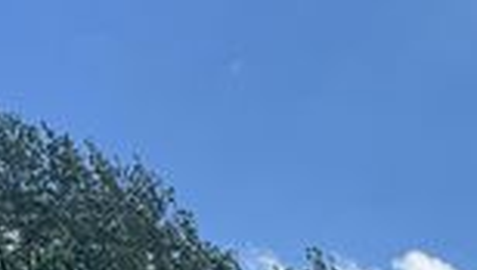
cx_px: 650
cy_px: 573
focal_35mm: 85
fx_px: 1076
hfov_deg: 22.0
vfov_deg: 12.3
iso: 80
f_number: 1.78
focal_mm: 6.76
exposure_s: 1/4608
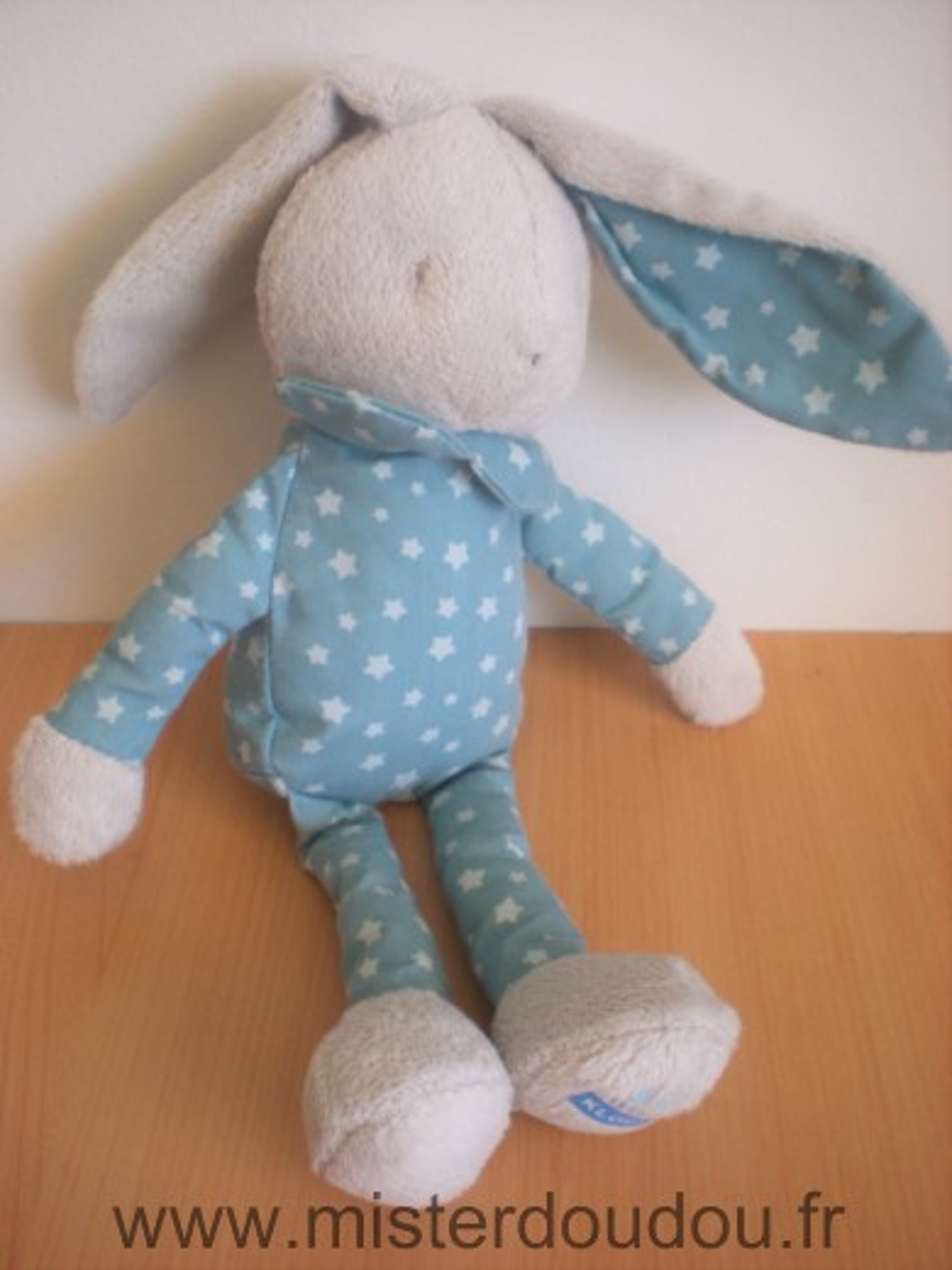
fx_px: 1393
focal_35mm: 38
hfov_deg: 37.7
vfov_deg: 49.0
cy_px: 635
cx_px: 476
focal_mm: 6.3
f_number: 3.1
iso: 131
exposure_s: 1/59.2
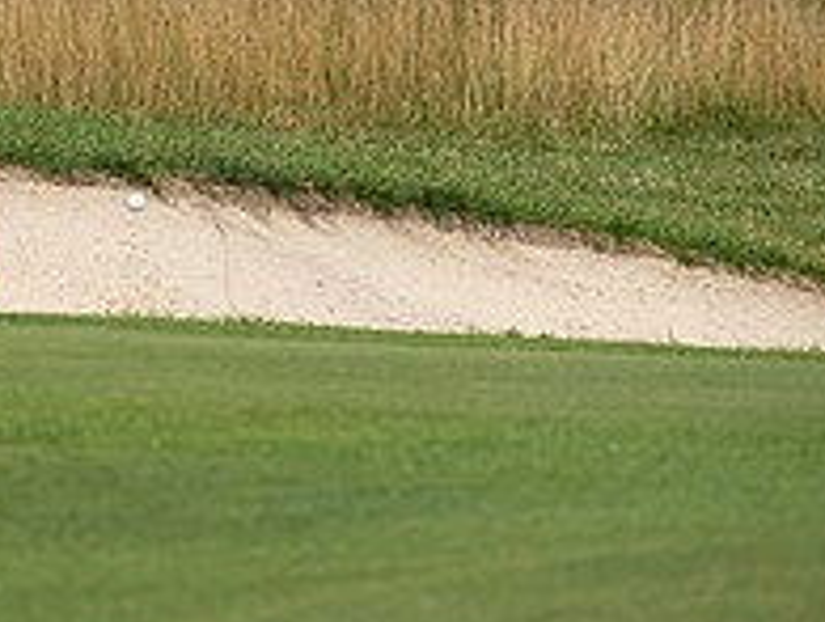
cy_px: -66
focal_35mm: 571
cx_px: -250
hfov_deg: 3.5
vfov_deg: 2.6
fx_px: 13634
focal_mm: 200
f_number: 5
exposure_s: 1/2500
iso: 250
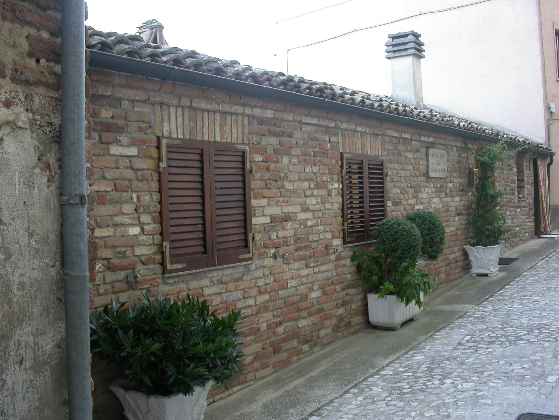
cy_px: 210
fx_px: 614
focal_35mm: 38
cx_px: 280
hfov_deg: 49.0
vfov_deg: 37.7
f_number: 2.6
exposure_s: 1/31.7
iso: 100
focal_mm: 7.85
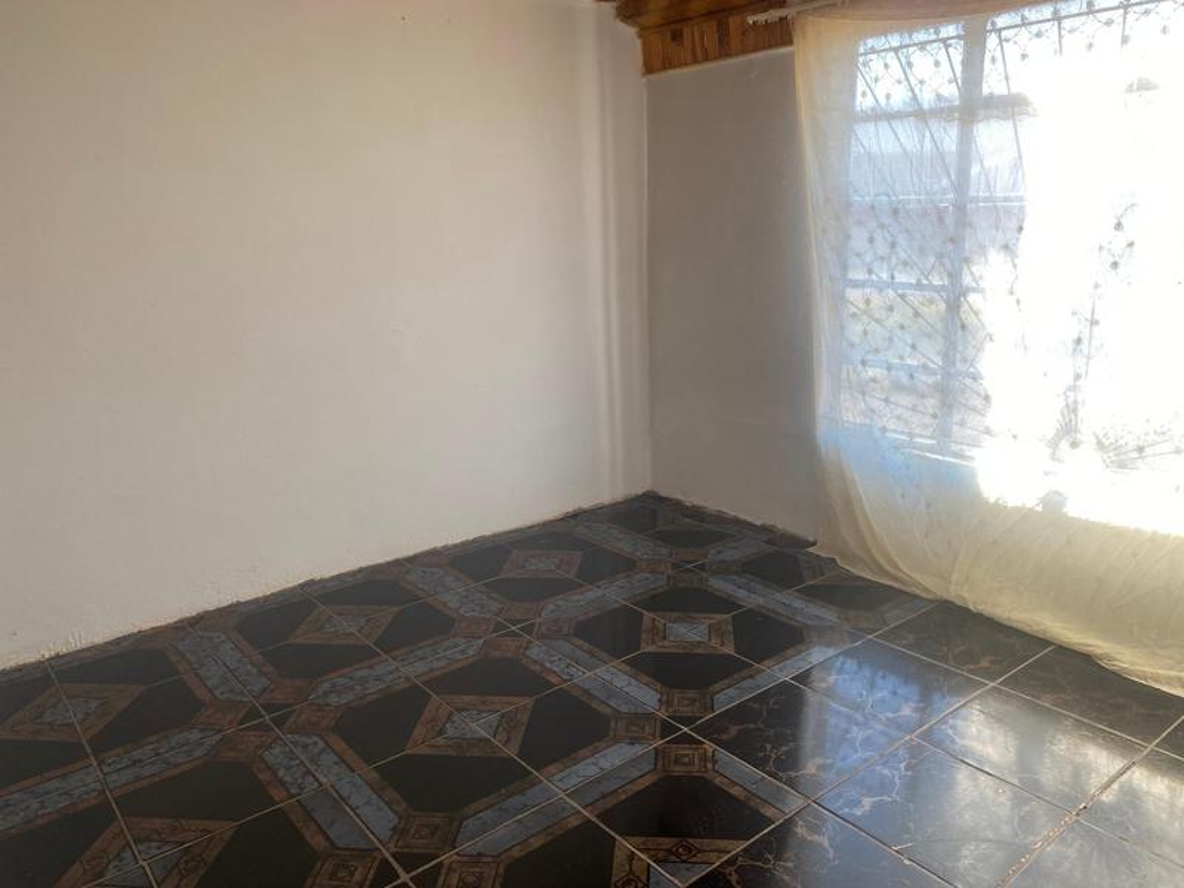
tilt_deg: -15.0
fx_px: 889
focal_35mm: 26
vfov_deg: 53.1
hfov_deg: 67.3
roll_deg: +0.5
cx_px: 592
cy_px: 444
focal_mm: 4.25
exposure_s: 1/100
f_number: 1.8
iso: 64
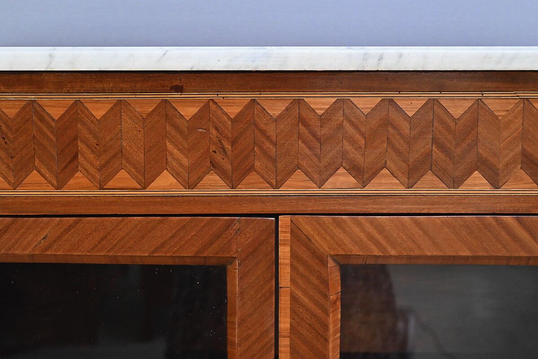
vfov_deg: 27.0
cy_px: 180
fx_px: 748
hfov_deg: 39.6
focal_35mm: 50
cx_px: 269
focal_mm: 50
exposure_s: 1/60
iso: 5000
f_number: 6.3
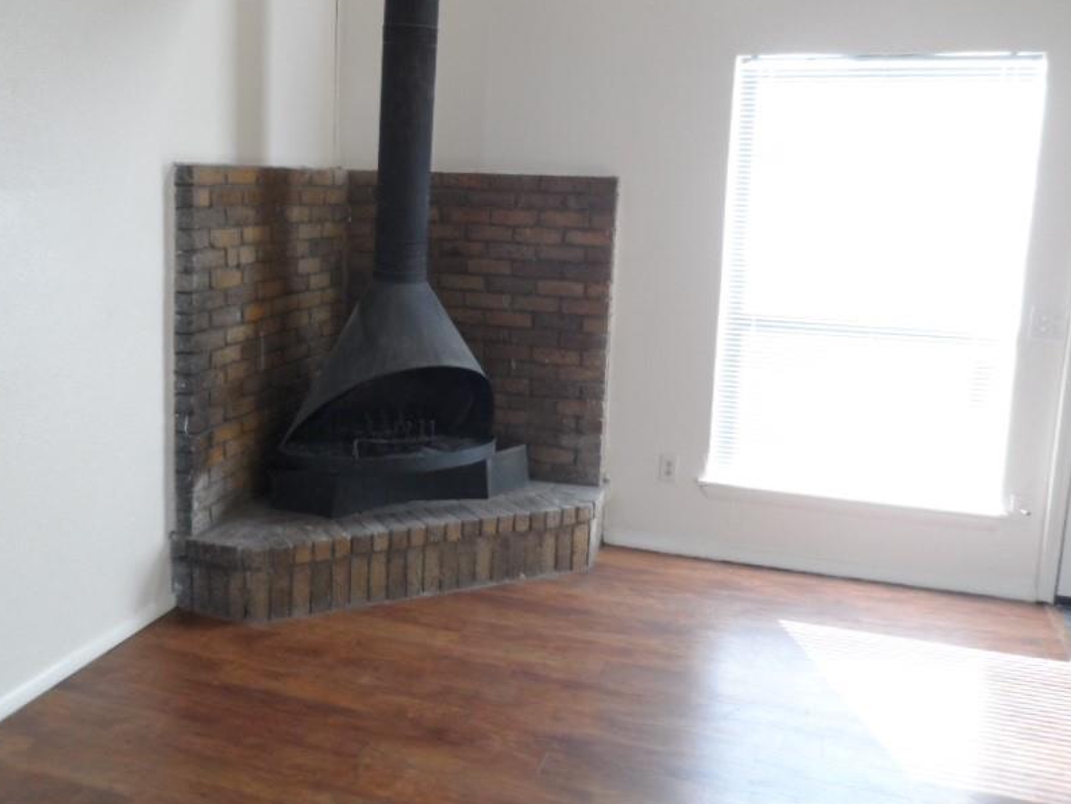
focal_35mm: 31
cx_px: 459
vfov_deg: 45.3
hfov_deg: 58.1
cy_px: 336
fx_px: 959
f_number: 3.2
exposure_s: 1/30
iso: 160
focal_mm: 4
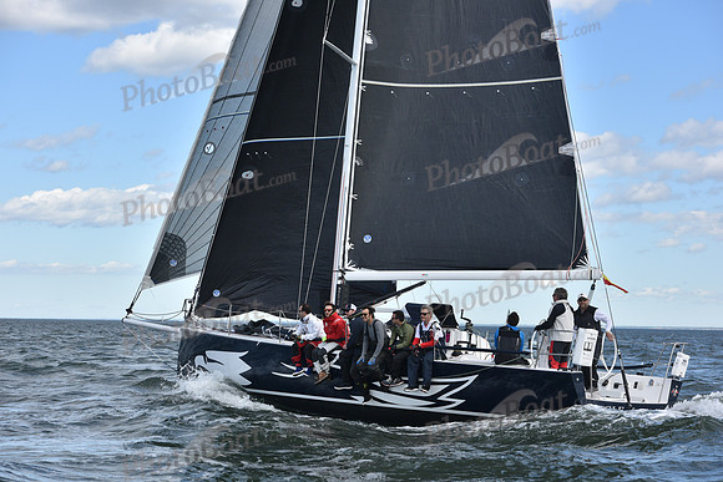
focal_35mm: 80
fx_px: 1607
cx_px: 362
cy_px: 241
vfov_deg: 17.1
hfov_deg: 25.4
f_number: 6.3
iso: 320
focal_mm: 80
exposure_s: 1/1000
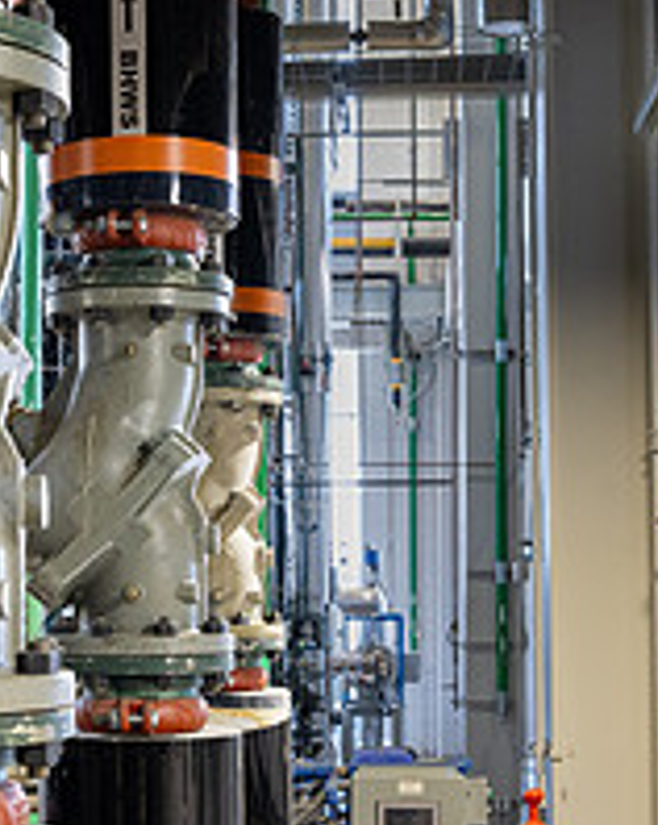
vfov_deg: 24.2
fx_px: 1926
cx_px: 254
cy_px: 430
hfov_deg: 19.4
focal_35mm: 79
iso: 1000
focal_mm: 27
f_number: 5.6
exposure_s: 1/40
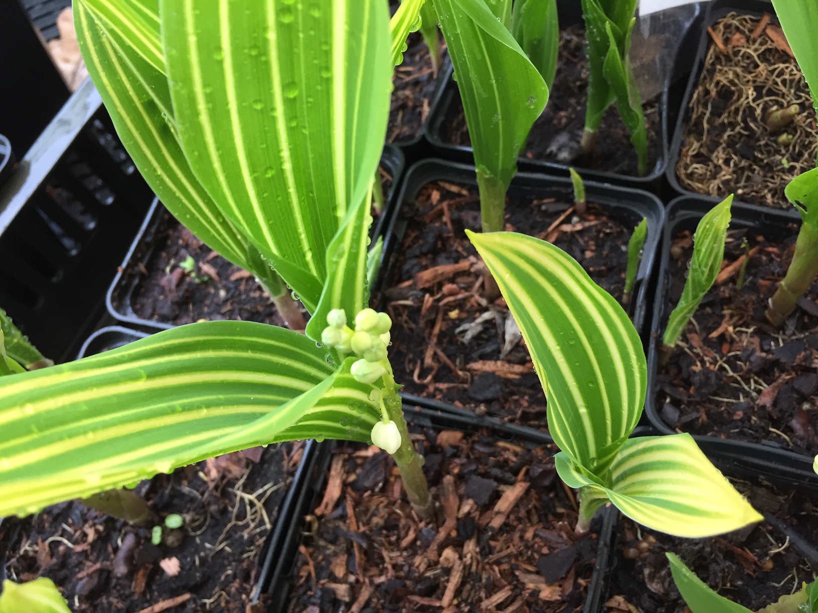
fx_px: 685
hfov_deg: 61.7
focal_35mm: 29
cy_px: 306
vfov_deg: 48.2
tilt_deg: -59.4
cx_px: 409
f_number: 2.2
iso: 50
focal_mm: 4.15
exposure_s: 1/33
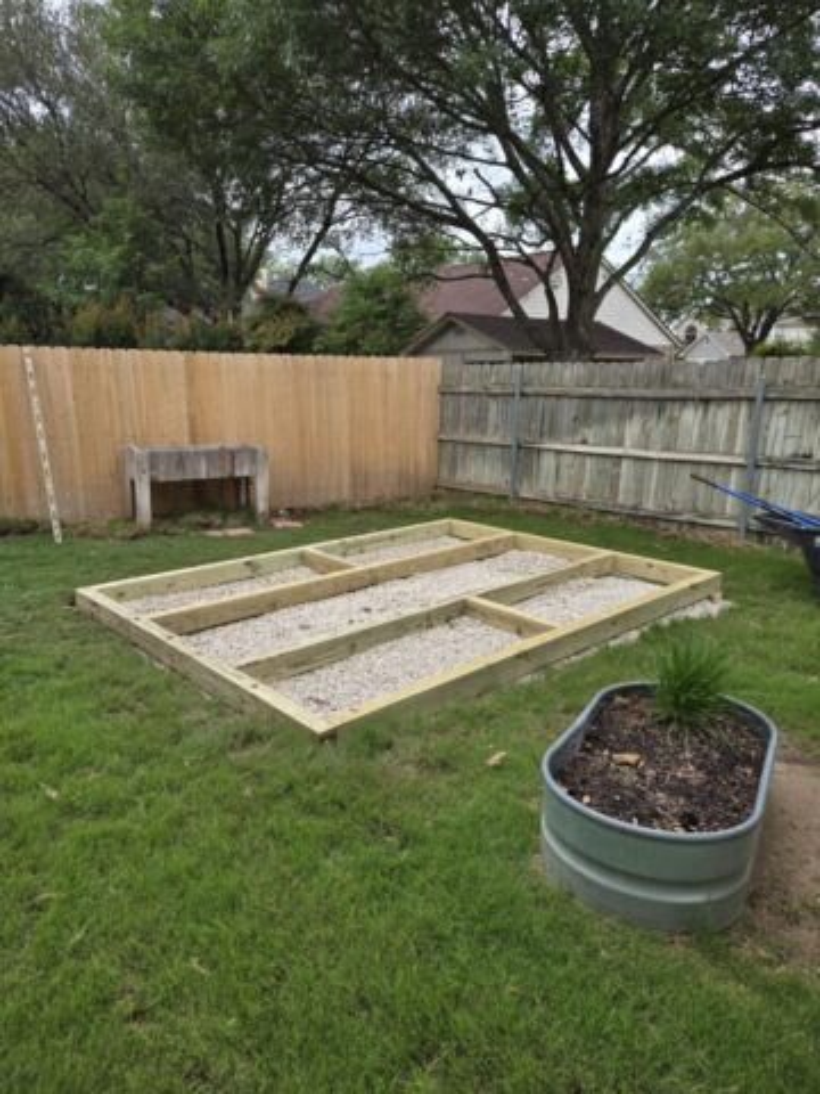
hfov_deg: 58.9
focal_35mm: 23
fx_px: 726
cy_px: 547
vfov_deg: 73.9
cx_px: 410
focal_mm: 5.4
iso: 25
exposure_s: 1/686
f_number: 1.8
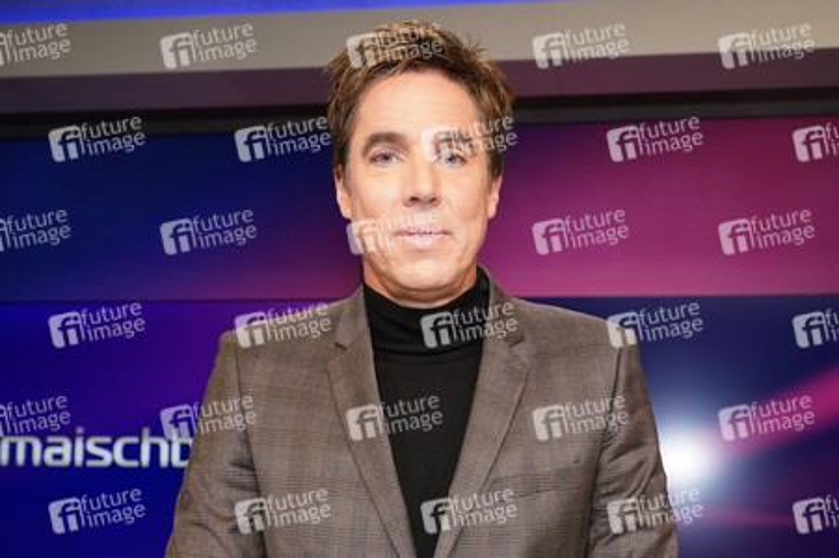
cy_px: 279
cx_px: 420
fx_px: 768
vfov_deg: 39.9
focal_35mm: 33
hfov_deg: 57.3
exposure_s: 1/125
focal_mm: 33
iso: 2000
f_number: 5
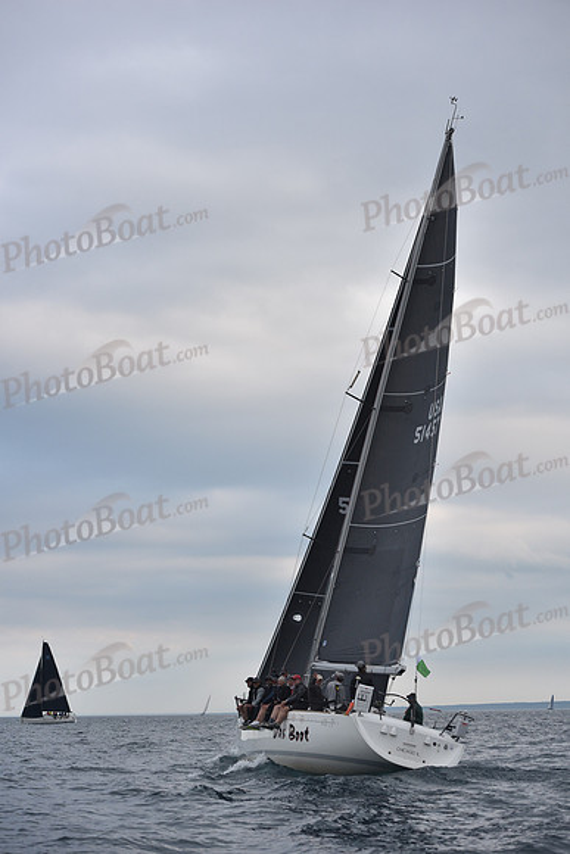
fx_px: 1661
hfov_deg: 19.5
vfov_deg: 28.8
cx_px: 285
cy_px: 427
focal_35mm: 70
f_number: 5
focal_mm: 70
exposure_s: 1/640
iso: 400
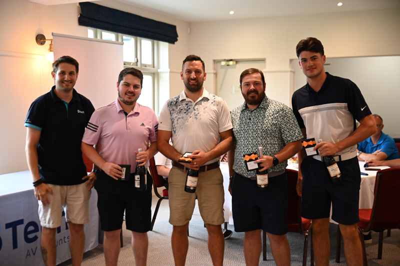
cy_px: 133
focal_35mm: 45
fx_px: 500
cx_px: 200
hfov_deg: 43.6
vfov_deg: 29.8
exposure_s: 1/125
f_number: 2.8
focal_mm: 45
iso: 1000
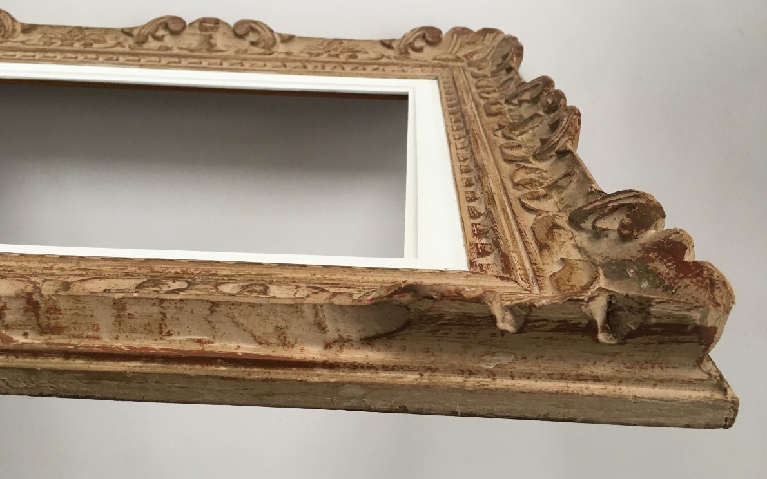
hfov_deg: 61.2
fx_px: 648
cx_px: 385
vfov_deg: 40.6
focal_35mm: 31
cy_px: 214
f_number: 2.2
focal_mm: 4.15
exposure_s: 1/33
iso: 50
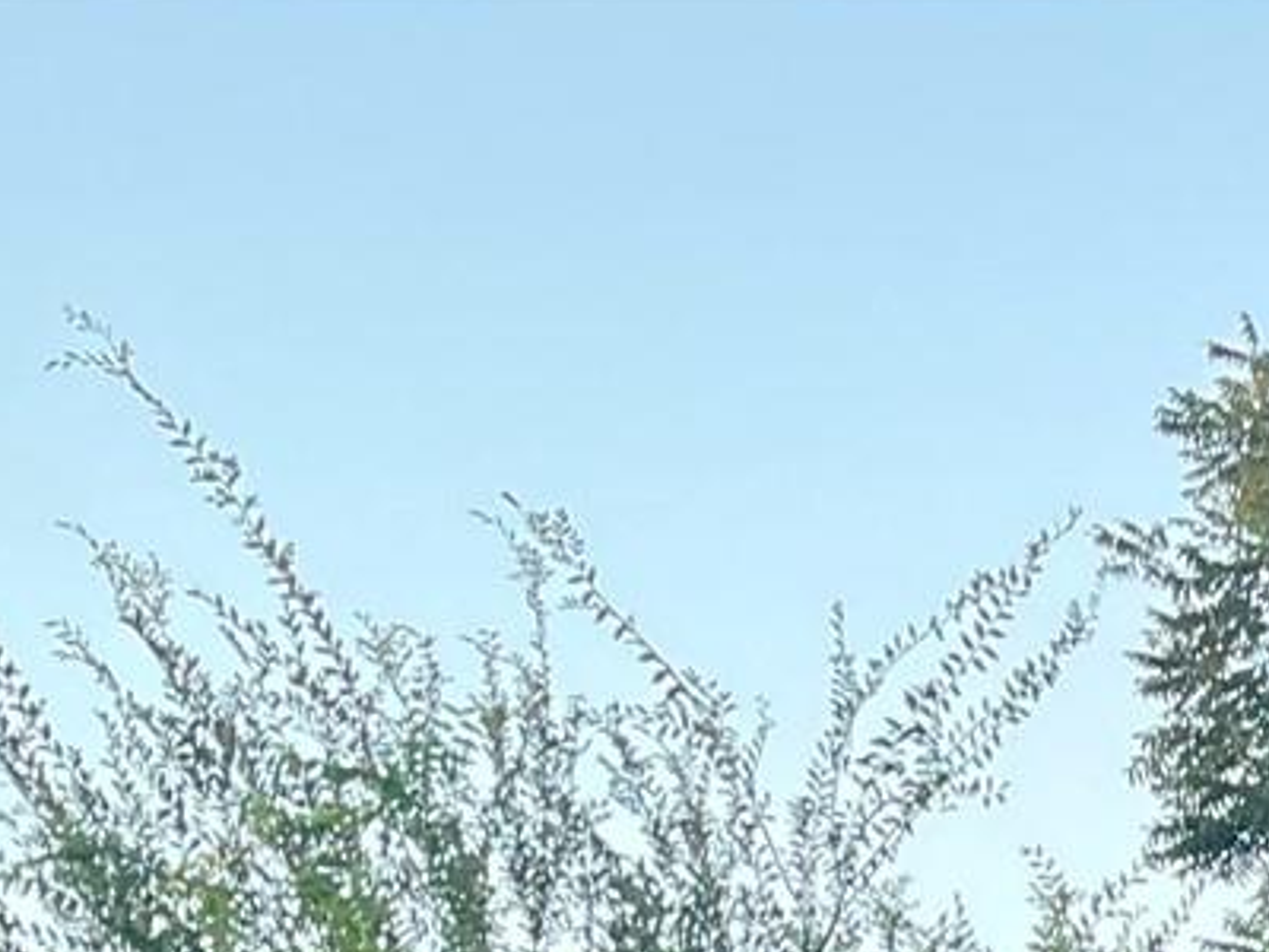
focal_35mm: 133
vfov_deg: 9.6
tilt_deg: -1.3
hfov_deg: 12.3
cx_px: 2877
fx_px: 4876
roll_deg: +1.7
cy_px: 2418
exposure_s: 1/101
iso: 125
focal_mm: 5.1
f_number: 1.6
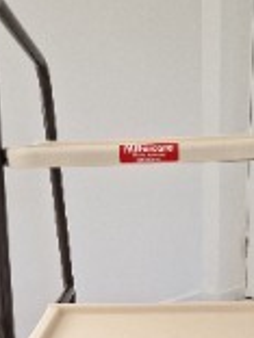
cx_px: 155
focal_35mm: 56
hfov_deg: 26.0
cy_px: 323
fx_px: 548
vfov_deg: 32.1
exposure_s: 1/180
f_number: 1.8
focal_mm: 5.4
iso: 50
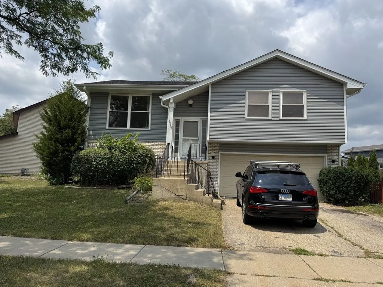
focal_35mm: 24
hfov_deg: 71.6
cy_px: 144
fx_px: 266
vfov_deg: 56.8
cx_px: 192
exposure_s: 1/5348
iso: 80
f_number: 1.78
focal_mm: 6.76
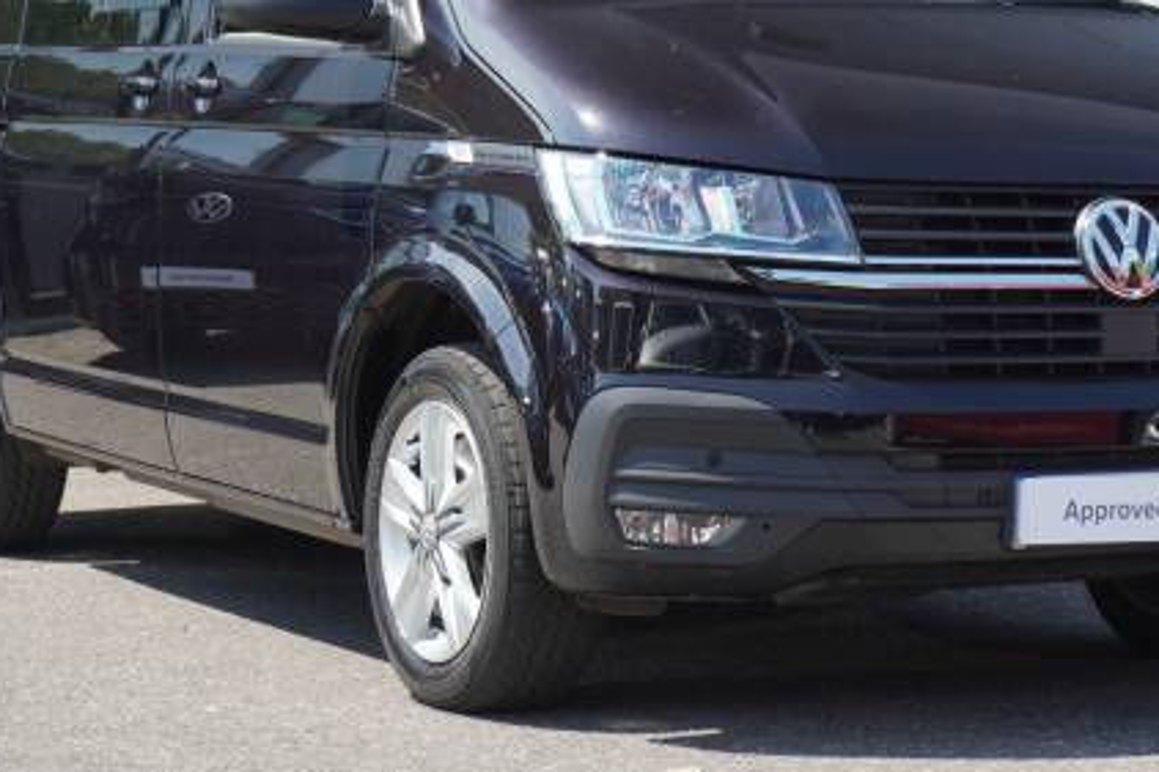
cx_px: 689
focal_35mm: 100
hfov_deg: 20.4
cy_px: 234
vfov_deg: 13.6
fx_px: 3218
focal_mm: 44
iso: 400
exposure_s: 1/400
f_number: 5.6
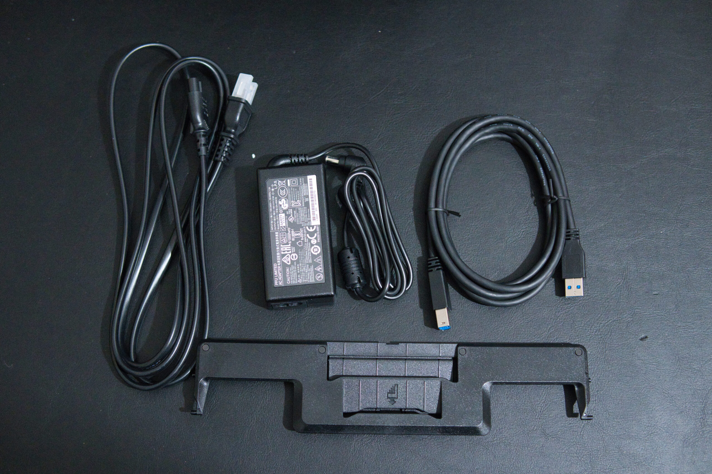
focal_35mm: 45
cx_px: 356
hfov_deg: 43.6
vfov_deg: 29.8
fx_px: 889
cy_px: 237
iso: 6400
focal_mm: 30
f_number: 2.5
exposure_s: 1/125
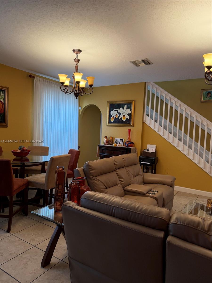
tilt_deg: -2.9
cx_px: 106
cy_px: 142
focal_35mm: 24
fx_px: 196
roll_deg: -1.9
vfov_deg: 71.6
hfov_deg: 56.8
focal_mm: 6.76
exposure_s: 1/120
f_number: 1.78
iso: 200
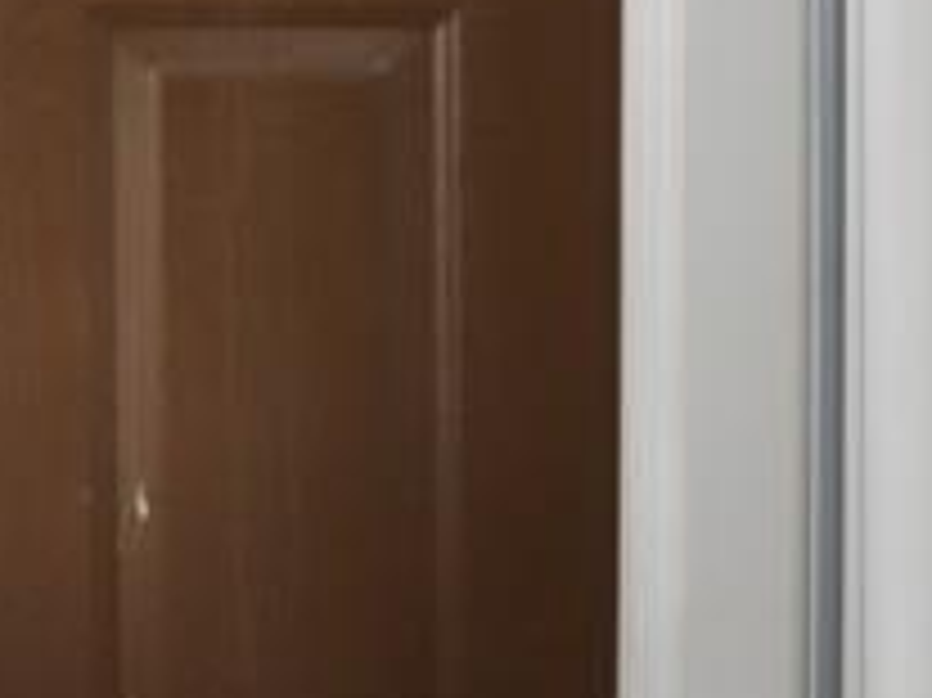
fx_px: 5059
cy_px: -344
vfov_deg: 7.7
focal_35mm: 188
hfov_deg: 9.7
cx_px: -977
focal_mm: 18
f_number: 4.5
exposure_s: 1/200
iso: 200
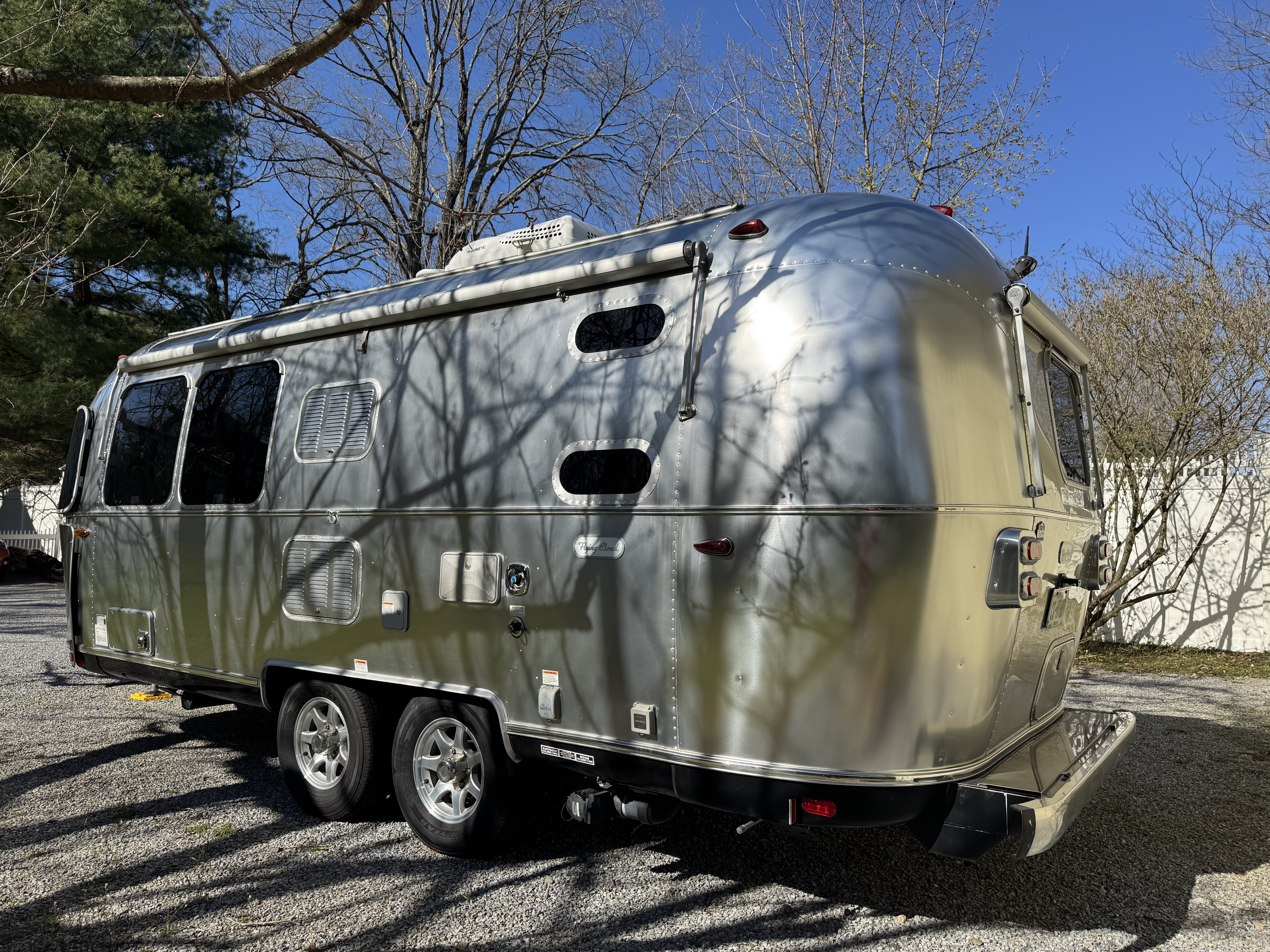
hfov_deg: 71.6
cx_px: 635
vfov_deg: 56.8
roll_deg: -1.5
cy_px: 476
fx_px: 881
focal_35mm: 24
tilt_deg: +3.7
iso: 80
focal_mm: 6.76
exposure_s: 1/4049
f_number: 1.78
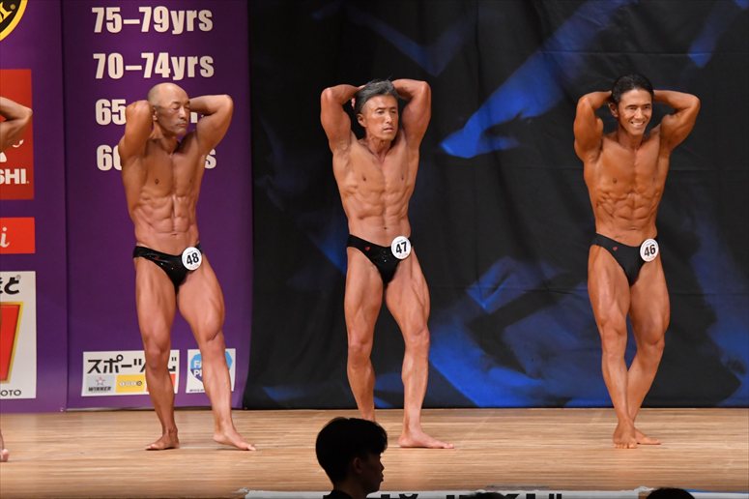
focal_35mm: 255
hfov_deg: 8.1
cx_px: 374
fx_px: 5303
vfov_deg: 5.4
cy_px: 250
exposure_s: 1/400
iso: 5000
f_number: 5.6
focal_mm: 170
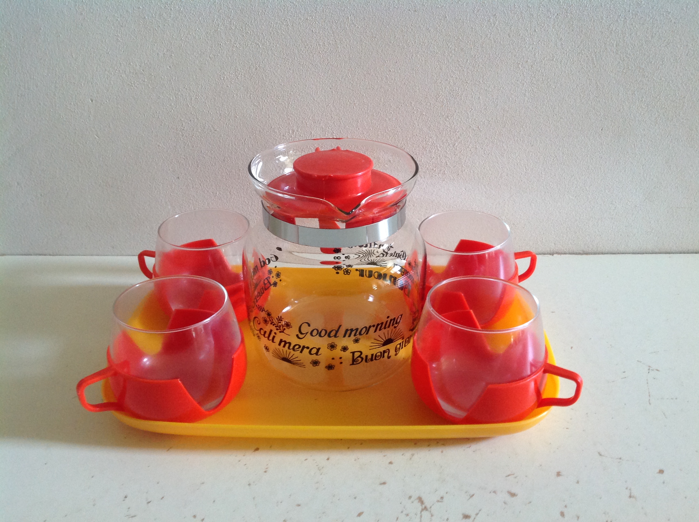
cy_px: 261
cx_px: 350
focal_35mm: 35
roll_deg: -0.2
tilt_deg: -26.6
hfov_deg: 52.7
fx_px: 706
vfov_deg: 40.6
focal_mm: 4.28
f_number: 2.4
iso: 160
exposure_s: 1/15
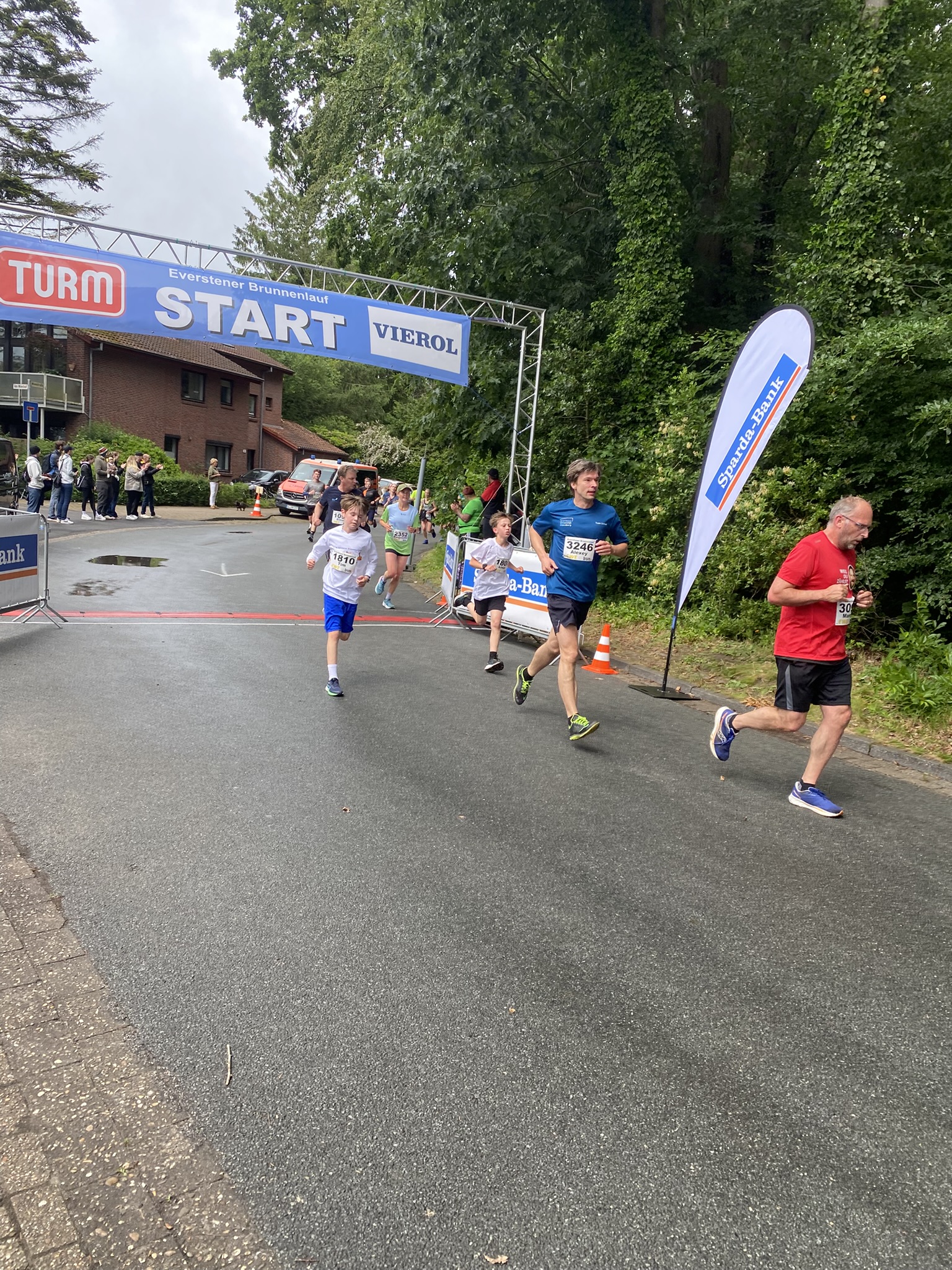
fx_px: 953
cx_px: 476
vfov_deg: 67.3
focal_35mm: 26
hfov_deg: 53.1
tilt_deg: -8.5
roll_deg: -5.8
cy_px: 635
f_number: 1.8
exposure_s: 1/571
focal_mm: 4.25
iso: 32
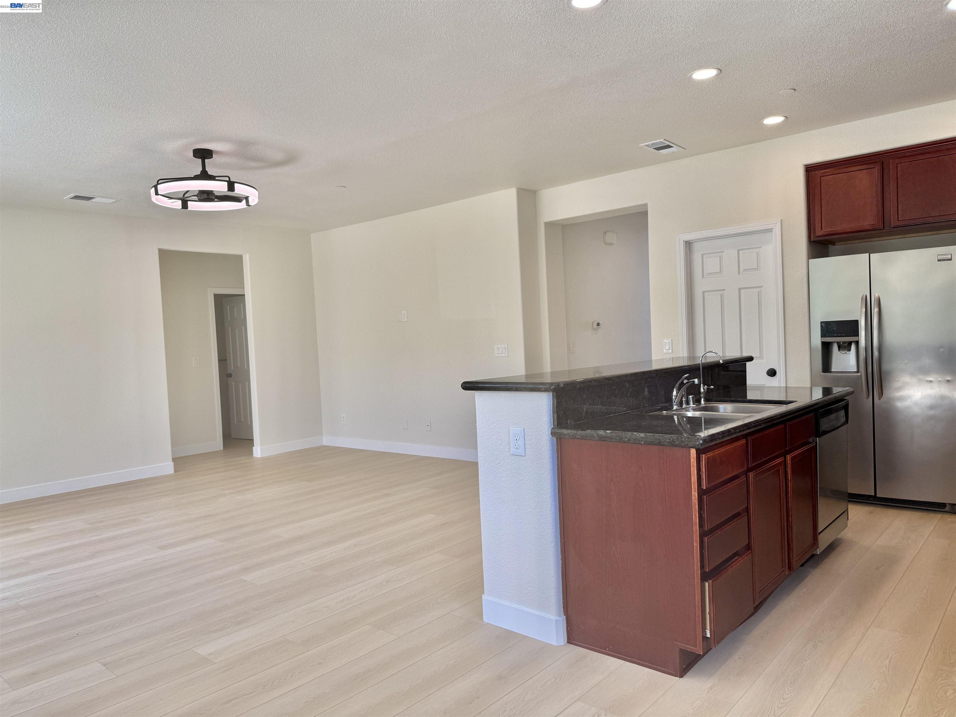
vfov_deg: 56.8
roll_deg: +2.4
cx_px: 478
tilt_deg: -1.9
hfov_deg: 71.6
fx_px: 663
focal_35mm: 24
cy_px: 358
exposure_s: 1/250
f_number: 1.78
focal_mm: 6.76
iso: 64
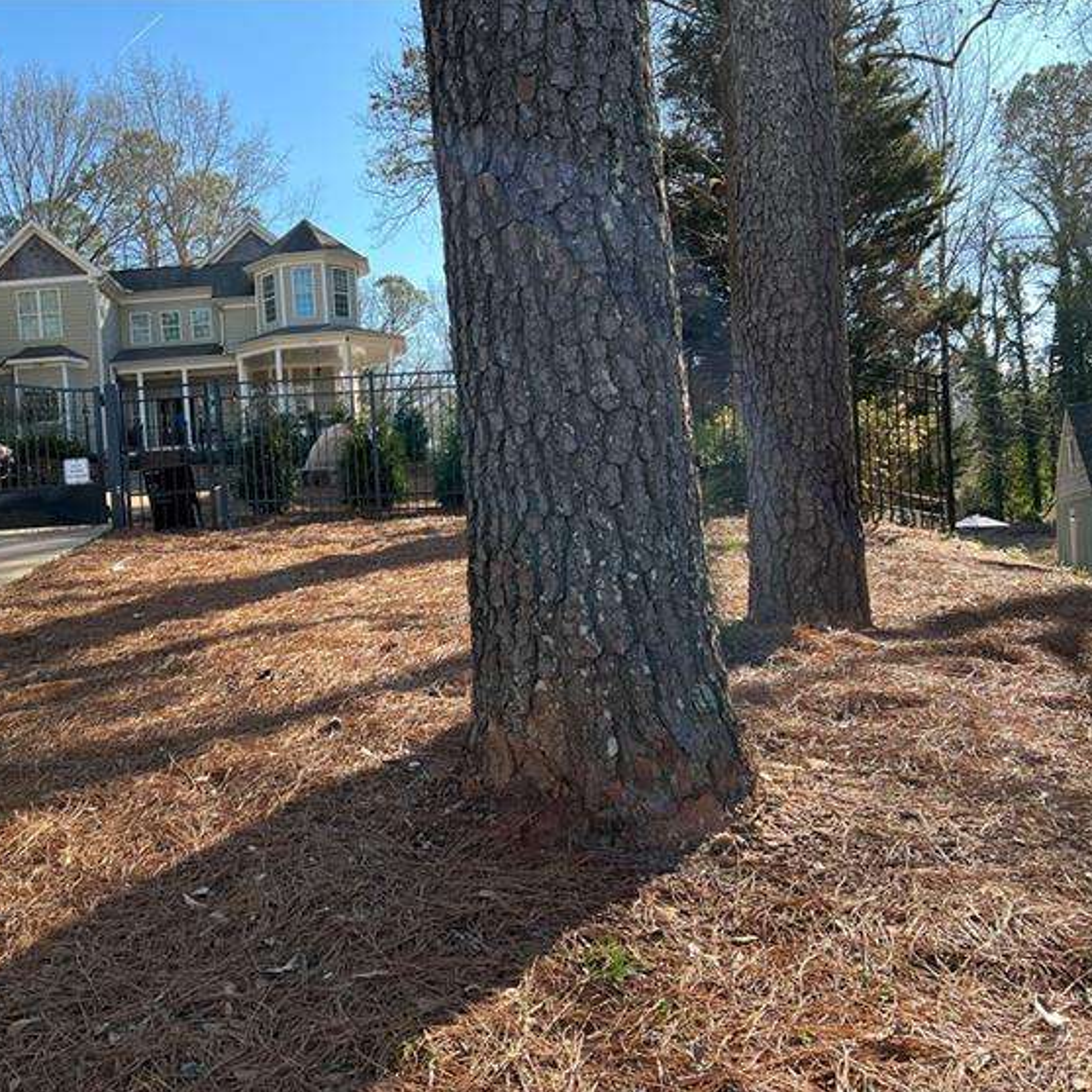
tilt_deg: -1.0
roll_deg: +3.6
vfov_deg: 49.7
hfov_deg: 48.5
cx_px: 322
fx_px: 1178
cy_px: 584
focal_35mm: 33
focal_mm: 5.7
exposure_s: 1/687
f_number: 1.5
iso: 50
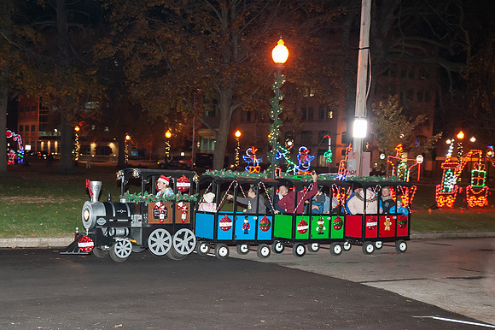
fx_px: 751
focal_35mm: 55
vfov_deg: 24.6
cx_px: 179
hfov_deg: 36.2
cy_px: 218
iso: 3200
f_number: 3.2
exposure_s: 1/160
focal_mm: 38
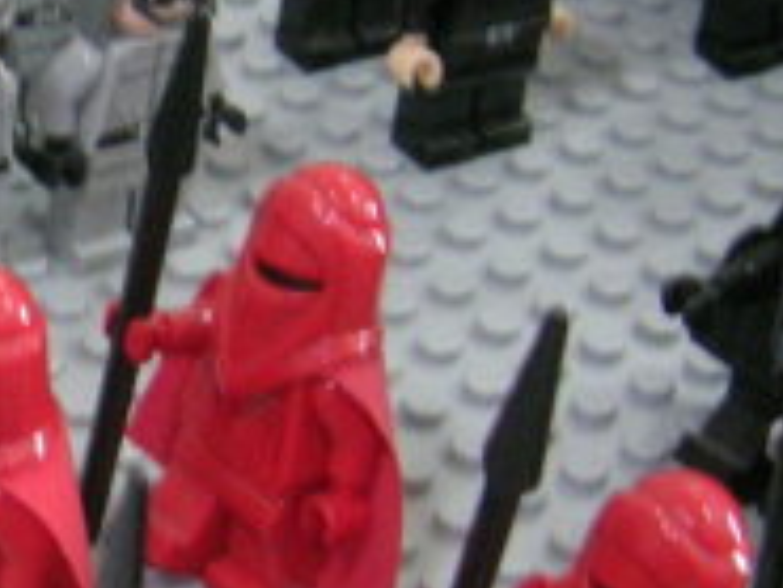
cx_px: -258
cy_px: 393
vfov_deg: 12.2
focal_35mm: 121
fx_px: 2739
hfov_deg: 15.4
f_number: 2.8
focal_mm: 5.4
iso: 200
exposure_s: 1/7
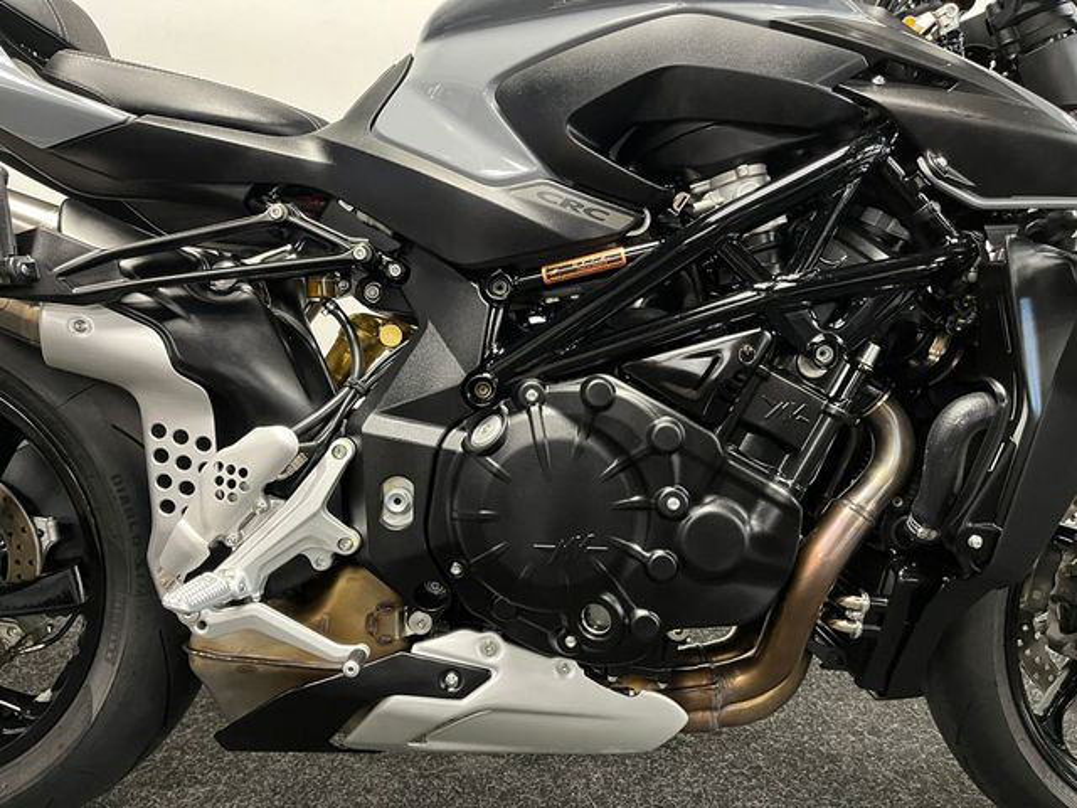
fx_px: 809
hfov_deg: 67.3
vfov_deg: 53.1
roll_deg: -1.4
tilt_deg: -9.3
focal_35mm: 26
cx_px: 538
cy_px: 404
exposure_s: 1/33
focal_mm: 5.1
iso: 500
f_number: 1.6
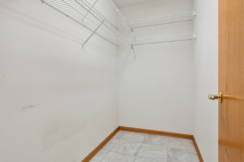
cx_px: 122
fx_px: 129
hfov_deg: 86.9
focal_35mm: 19
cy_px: 81
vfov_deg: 64.6
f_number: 8
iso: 400
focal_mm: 19
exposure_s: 1/30
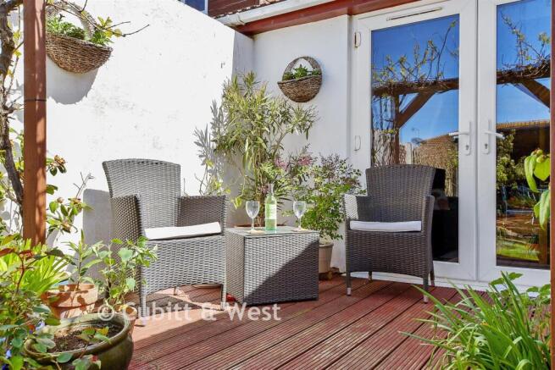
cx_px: 278
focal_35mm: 30
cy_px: 185
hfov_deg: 61.9
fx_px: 463
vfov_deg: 43.6
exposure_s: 1/320
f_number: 8
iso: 200
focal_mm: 20
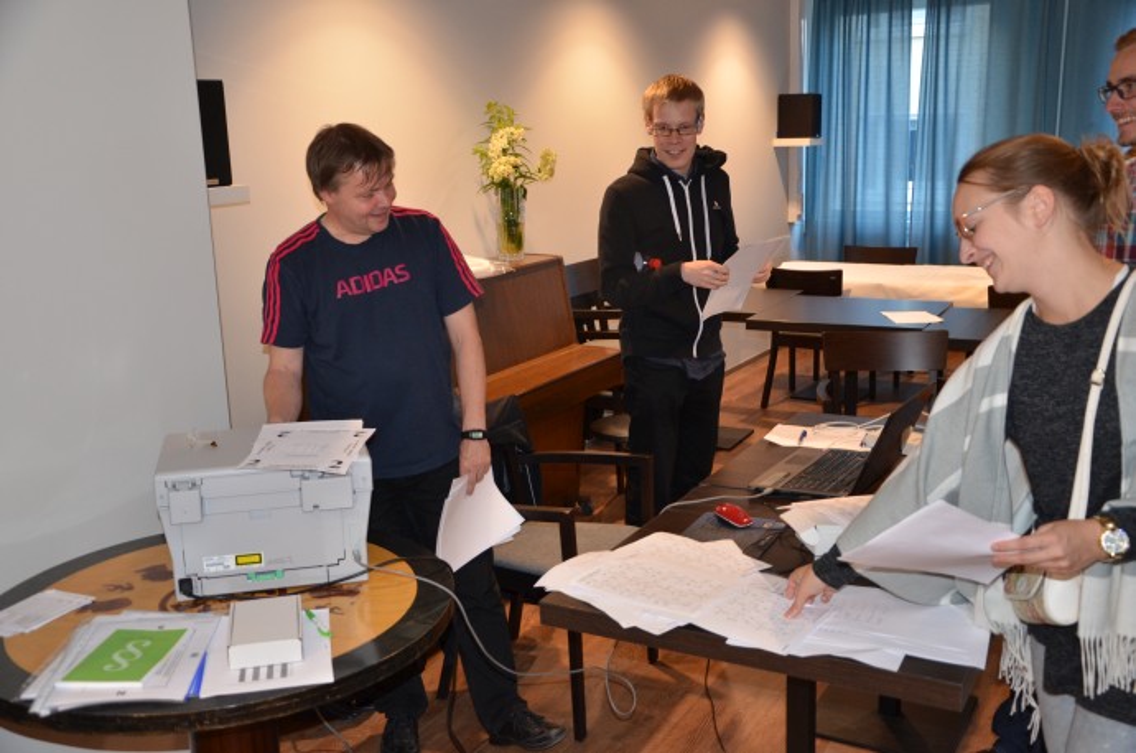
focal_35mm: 36
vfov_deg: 36.7
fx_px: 1134
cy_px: 376
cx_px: 568
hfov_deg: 53.2
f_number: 3.8
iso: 800
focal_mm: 24
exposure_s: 1/60
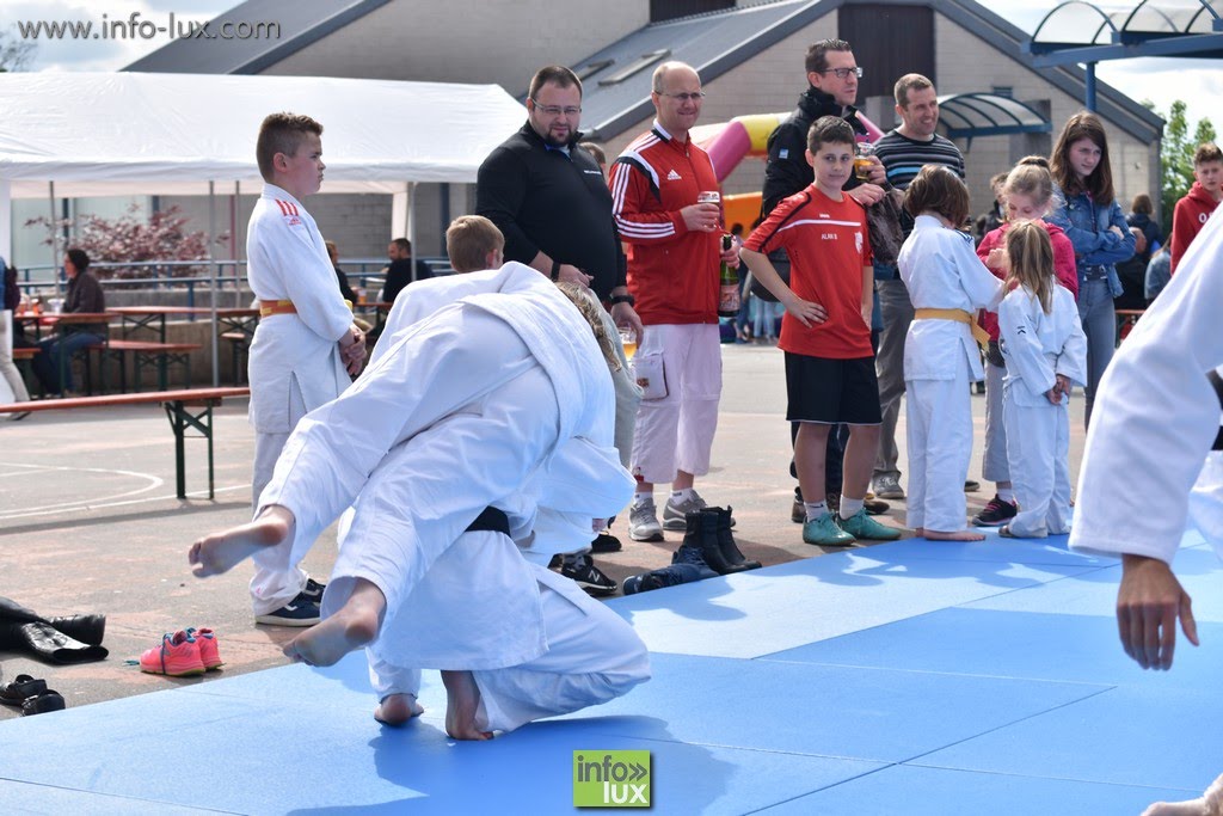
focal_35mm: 75
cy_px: 408
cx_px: 612
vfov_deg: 18.2
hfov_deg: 27.0
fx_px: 2548
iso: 100
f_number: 5
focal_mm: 50
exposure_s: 1/500
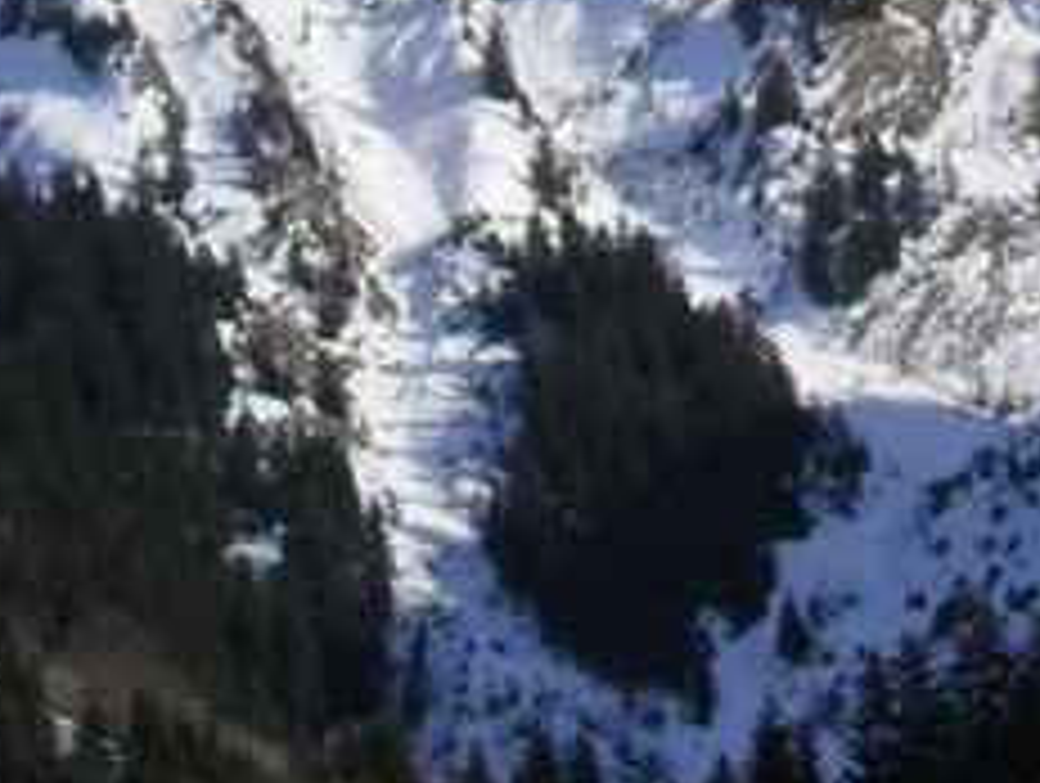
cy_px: -326
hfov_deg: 8.1
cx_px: 711
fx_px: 7372
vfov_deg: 6.0
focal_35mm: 245
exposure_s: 1/250
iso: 64
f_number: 6.9
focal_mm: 13.3
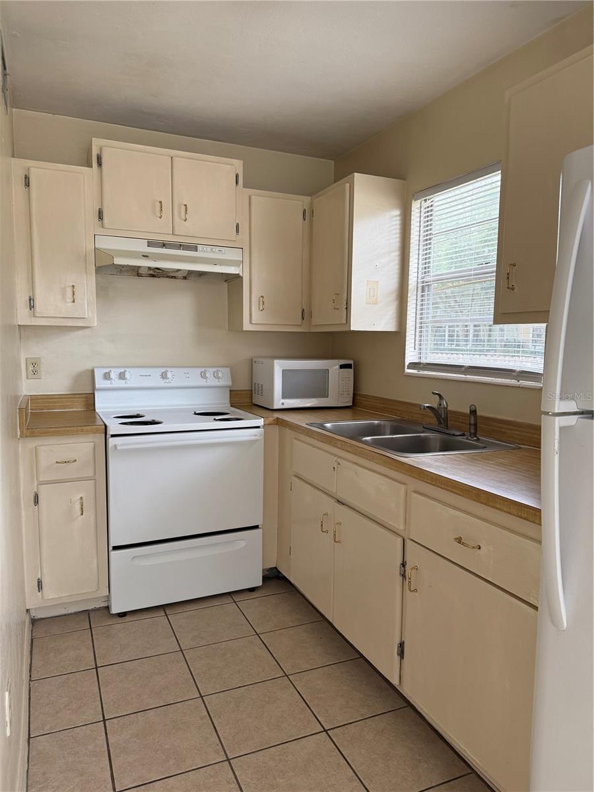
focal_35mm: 24
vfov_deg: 71.6
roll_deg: -1.5
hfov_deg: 56.8
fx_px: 549
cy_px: 396
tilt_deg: -5.0
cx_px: 297
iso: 160
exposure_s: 1/182
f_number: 1.78
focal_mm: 6.76
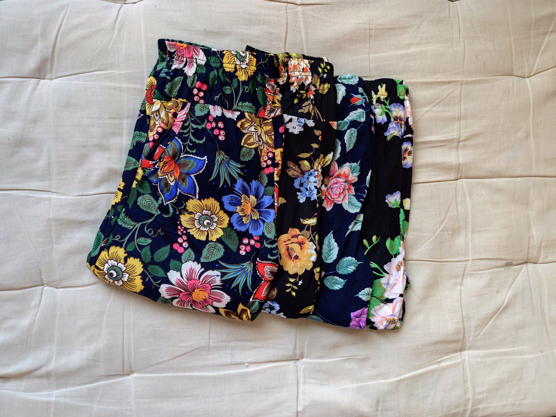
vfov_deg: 58.9
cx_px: 278
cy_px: 208
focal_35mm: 23
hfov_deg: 73.9
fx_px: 369
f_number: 1.65
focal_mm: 6.19
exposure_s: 1/25
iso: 100
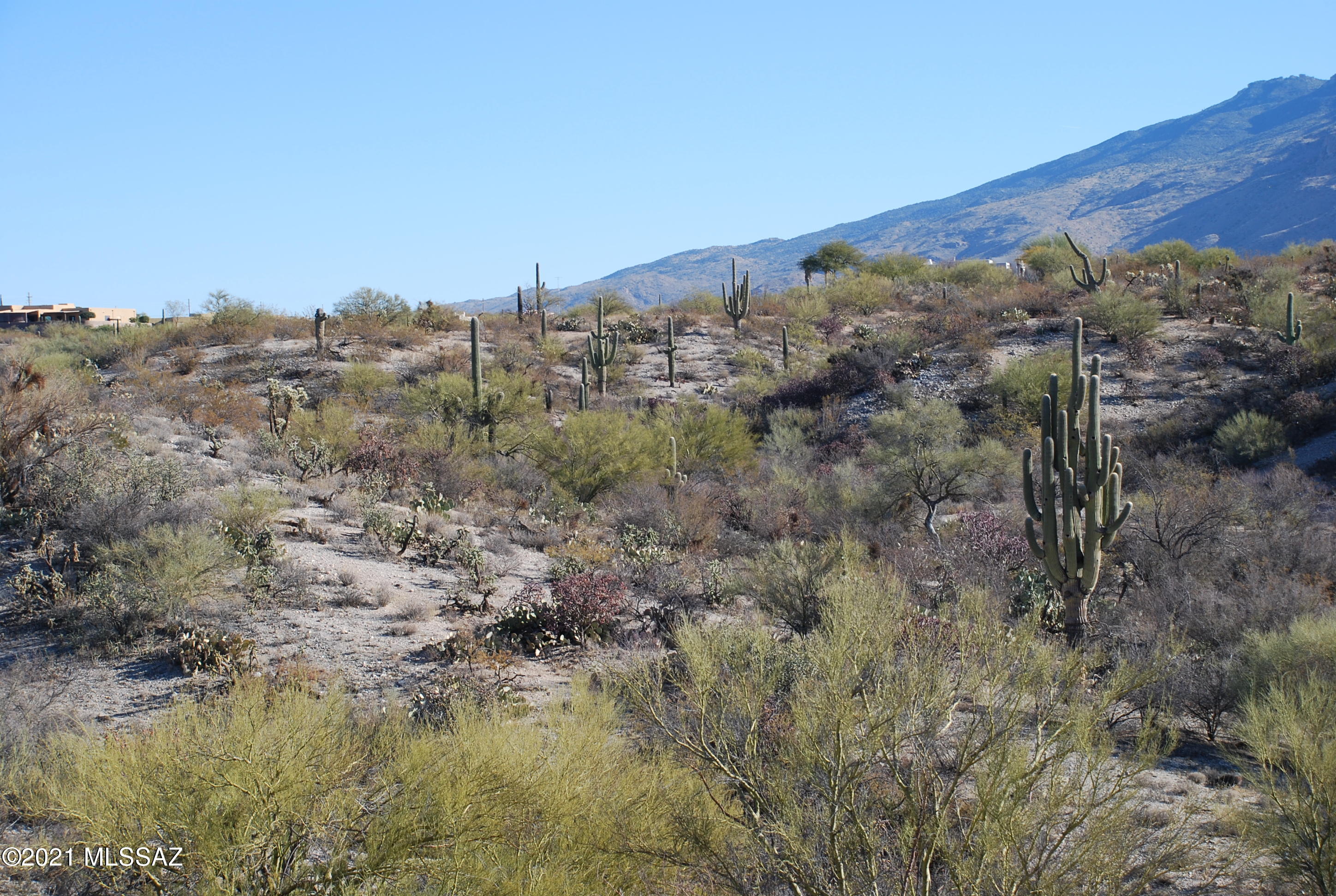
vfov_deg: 19.0
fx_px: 2677
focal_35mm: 72
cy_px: 448
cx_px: 668
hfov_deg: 28.0
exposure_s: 1/200
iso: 100
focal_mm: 48
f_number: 7.1
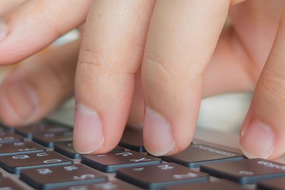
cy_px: 32
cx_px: 103
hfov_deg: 26.9
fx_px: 593
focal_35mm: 75
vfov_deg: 18.0
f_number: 1.8
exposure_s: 1/160
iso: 125
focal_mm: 8.8
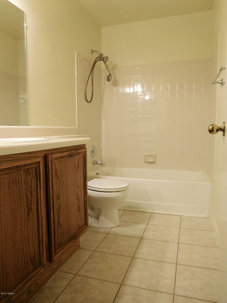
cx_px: 114
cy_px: 152
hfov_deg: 54.9
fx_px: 219
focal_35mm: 25
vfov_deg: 69.4
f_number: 3.4
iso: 280
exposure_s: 1/30
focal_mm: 4.5
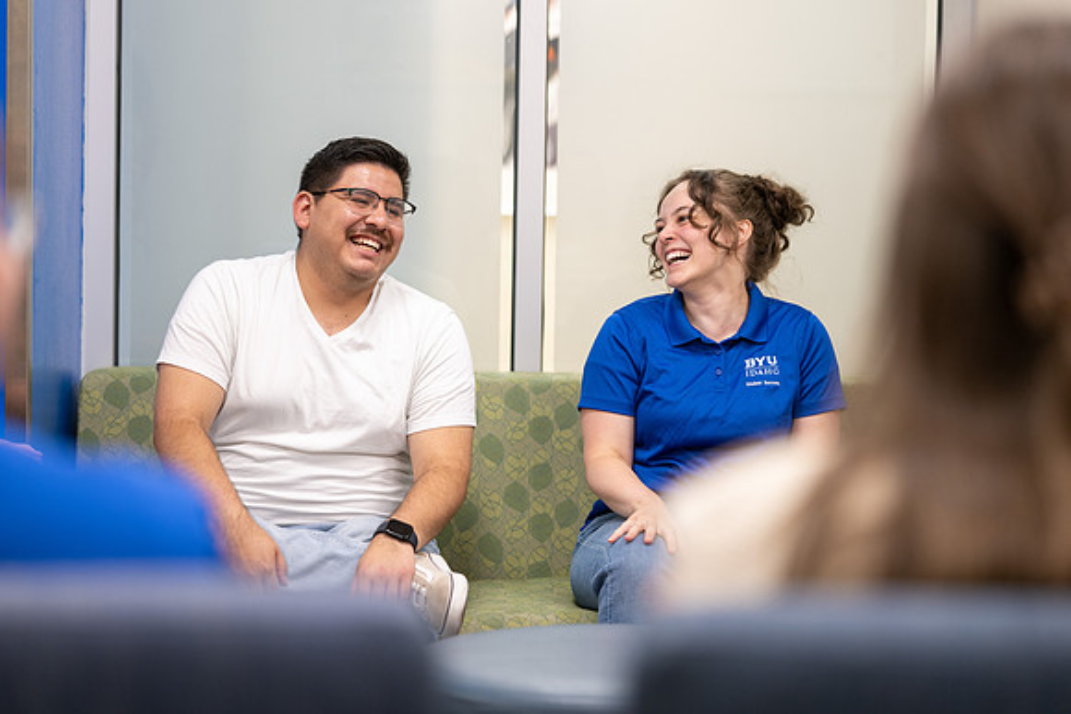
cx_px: 602
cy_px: 313
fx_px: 2842
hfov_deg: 21.3
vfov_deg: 14.3
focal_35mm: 96
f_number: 1.8
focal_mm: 85
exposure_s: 1/200
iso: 400
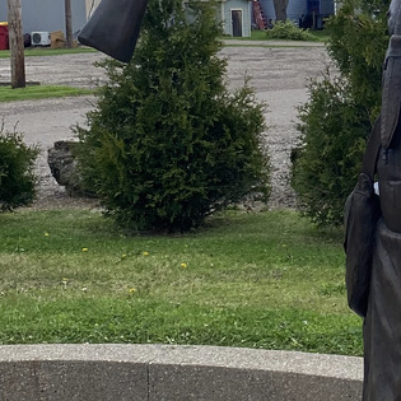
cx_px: 555
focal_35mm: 102
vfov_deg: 16.9
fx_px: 1337
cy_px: 79
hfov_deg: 16.0
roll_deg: +0.9
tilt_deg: -2.1
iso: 32
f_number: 1.8
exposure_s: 1/3846
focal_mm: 4.25
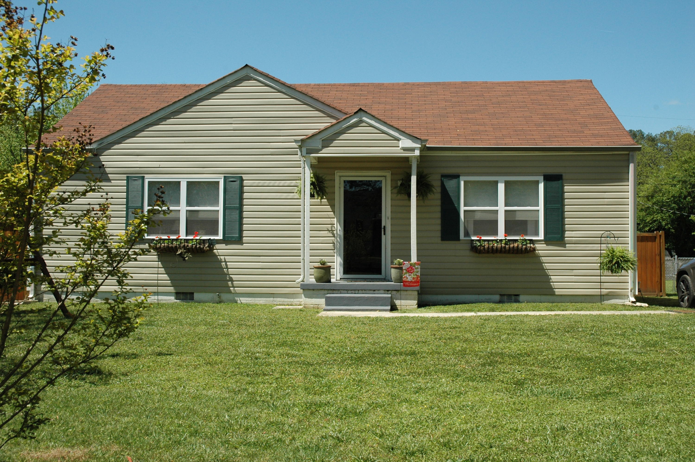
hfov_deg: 51.3
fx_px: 723
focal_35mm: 38
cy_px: 231
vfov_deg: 35.4
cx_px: 348
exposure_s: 1/400
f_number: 10
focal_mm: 25
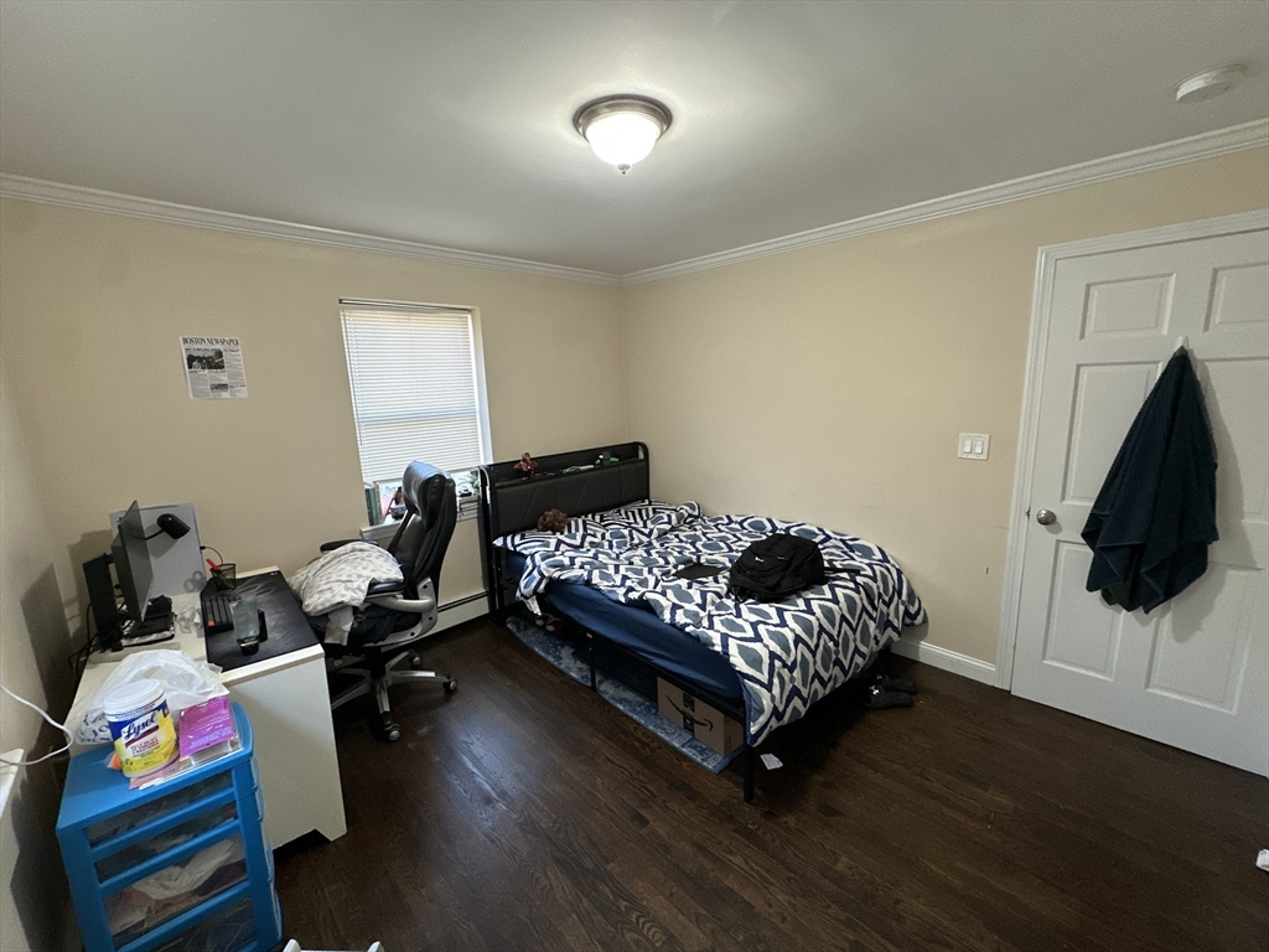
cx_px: 634
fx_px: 513
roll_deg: +1.2
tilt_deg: -10.2
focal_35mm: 14
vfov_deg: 85.7
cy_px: 476
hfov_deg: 102.1
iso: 400
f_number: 2.2
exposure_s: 1/60
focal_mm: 2.22
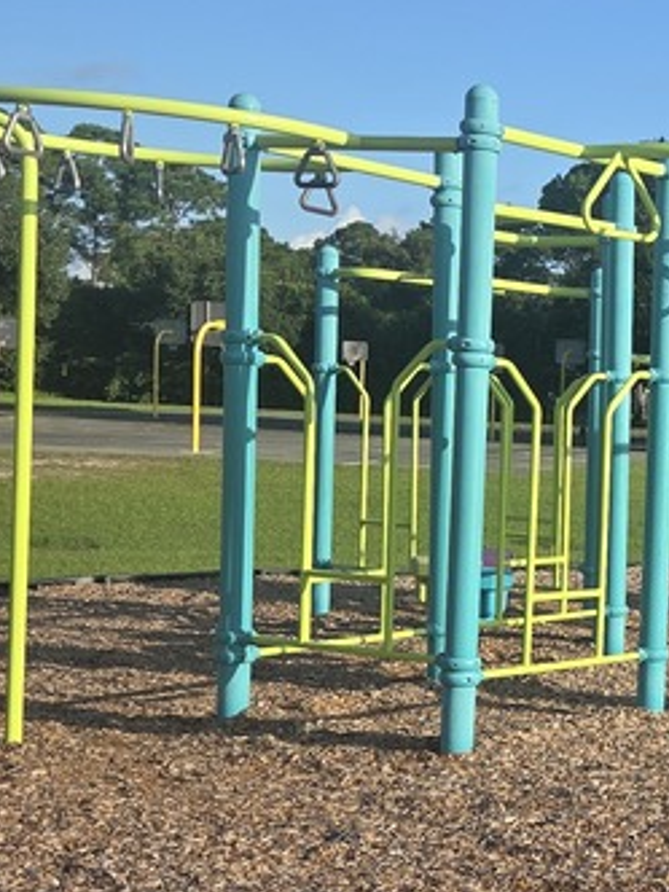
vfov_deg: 27.4
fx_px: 1830
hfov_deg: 18.3
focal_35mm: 71
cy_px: 524
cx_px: 1021
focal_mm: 5.4
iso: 80
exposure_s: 1/3819
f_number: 1.8
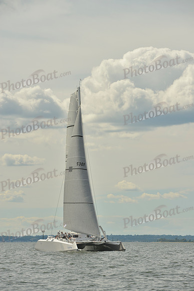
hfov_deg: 9.5
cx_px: 97
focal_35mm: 145
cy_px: 146
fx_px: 1171
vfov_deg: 14.2
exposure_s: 1/1000
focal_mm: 145
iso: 200
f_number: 9
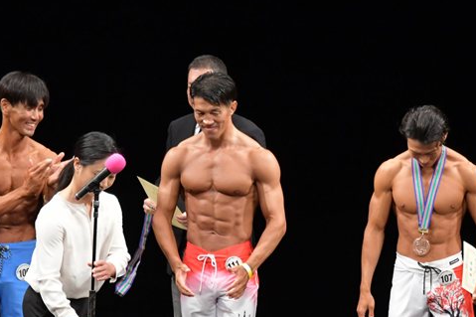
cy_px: 251
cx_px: 269
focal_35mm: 413
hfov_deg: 5.0
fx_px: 5459
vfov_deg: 3.3
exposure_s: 1/400
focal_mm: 170
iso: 3200
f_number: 5.6
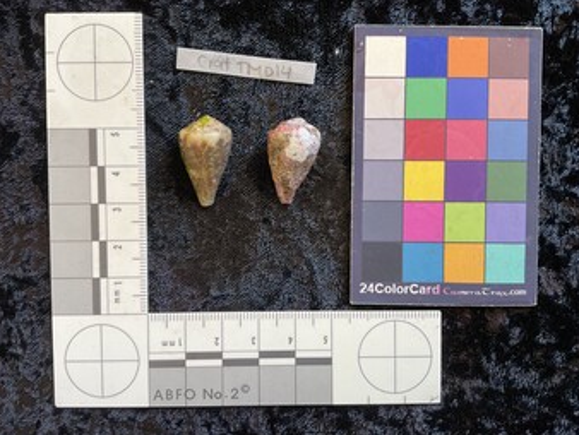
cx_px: 284
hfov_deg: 59.9
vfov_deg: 46.8
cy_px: 215
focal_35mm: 30
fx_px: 502
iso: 40
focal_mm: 3
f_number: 1.8
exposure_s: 1/50
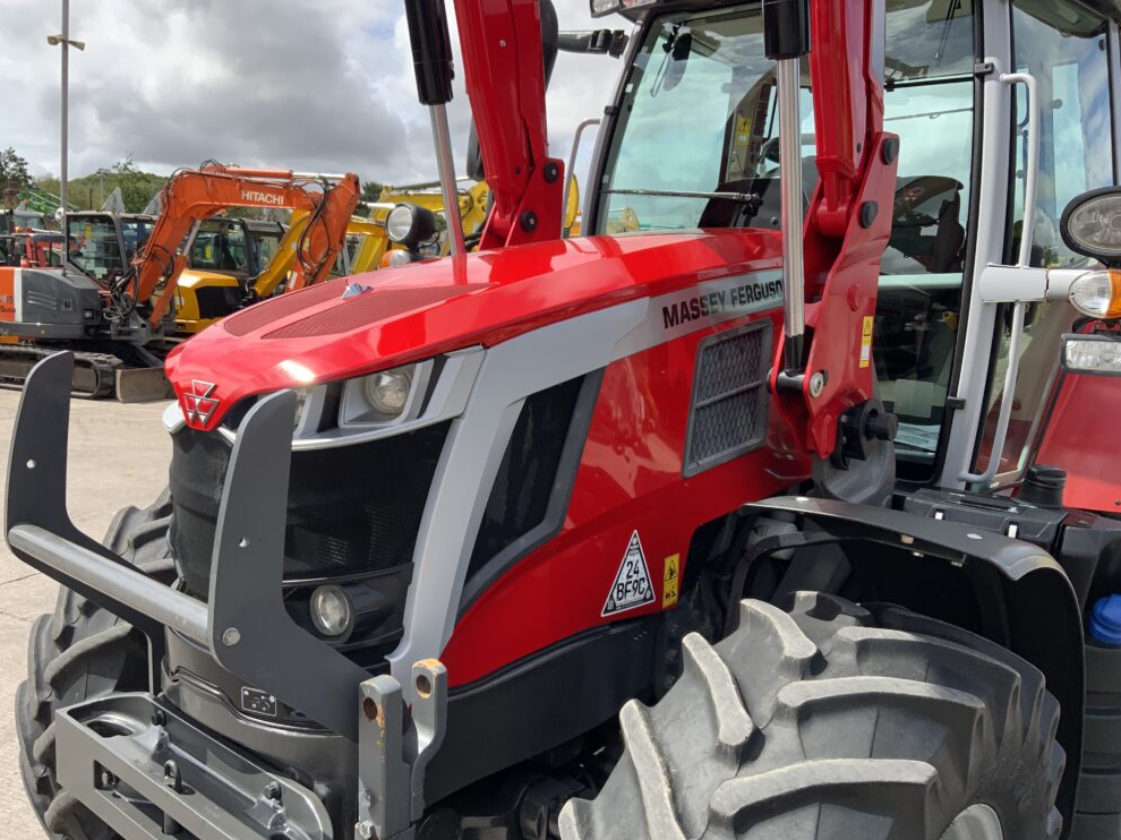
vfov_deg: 46.8
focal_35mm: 30
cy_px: 415
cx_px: 542
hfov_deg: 60.0
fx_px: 971
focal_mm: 3
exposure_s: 1/1342
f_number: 1.8
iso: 16
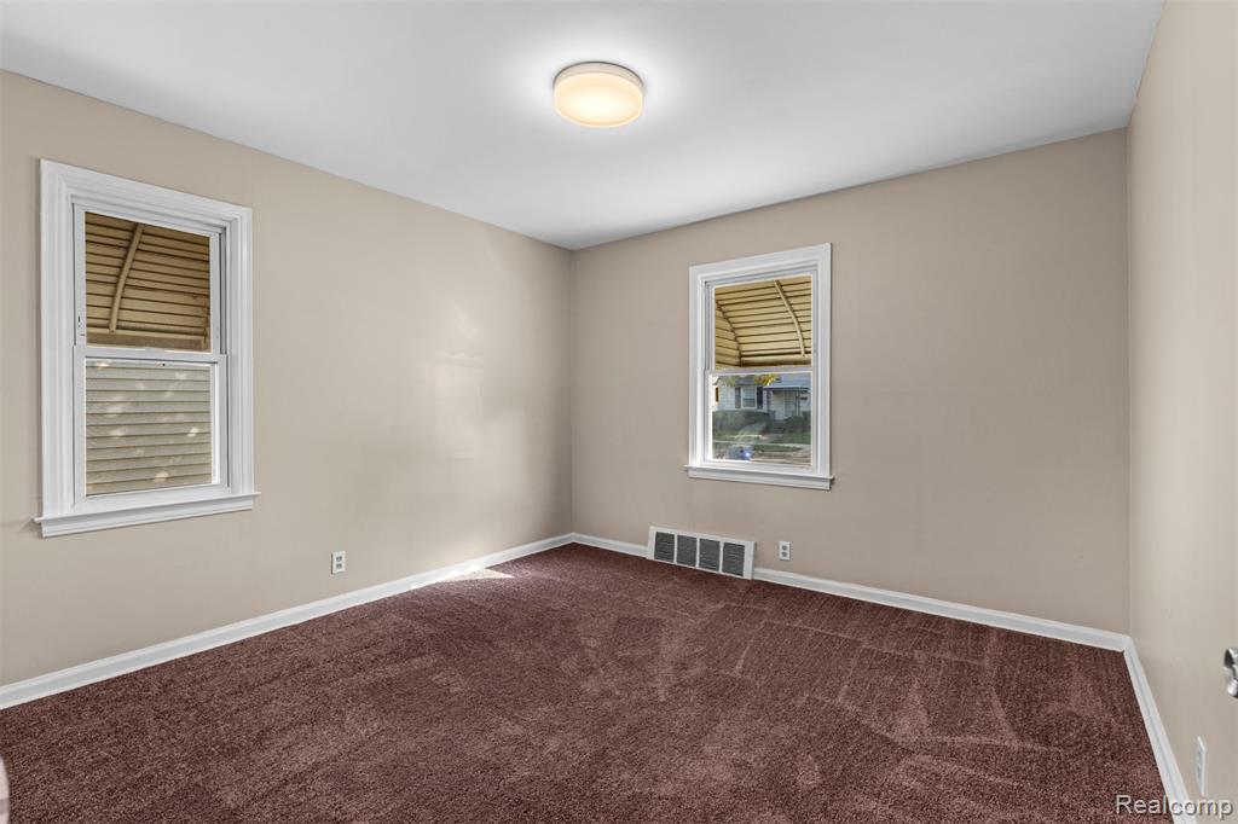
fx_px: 550
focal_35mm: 16
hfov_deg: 96.8
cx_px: 619
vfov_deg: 73.7
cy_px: 412
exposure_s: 1/3
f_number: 8
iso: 400
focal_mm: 16
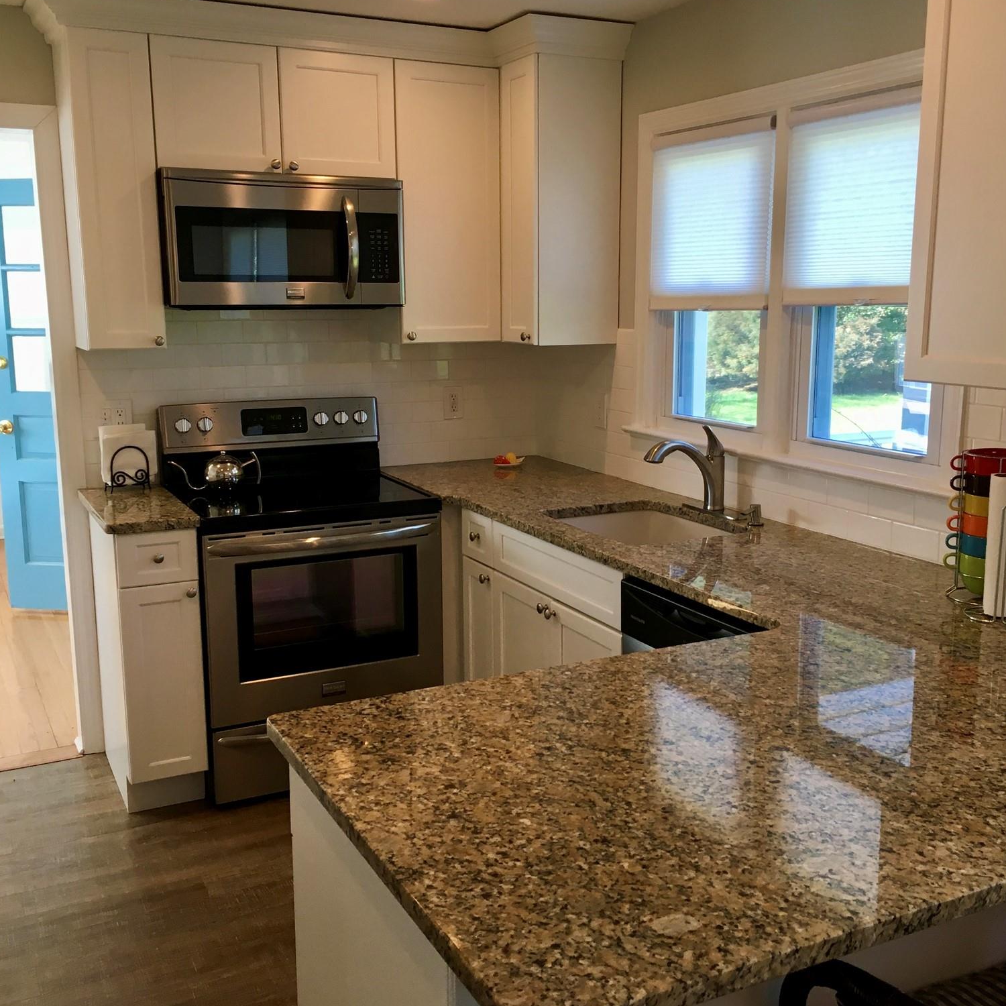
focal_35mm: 35
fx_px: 1151
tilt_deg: -8.9
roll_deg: +0.6
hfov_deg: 47.2
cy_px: 506
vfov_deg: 47.2
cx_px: 531
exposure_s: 1/30
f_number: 2.2
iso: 25
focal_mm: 4.15
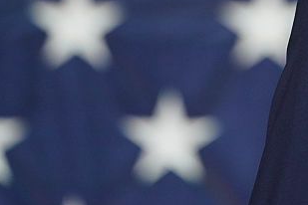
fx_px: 4252
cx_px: 301
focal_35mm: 497
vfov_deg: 2.8
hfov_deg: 4.1
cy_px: -66
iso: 2500
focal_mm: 150
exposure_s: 1/640
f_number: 2.8
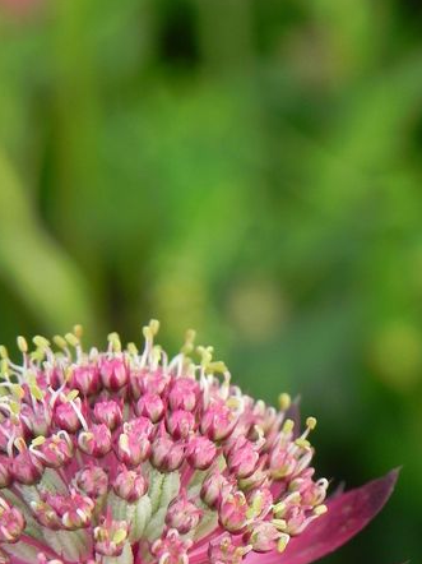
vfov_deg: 11.4
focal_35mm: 172
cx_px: 153
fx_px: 2798
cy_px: 485
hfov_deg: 8.6
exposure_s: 1/40
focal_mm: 16.9
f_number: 4.5
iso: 160
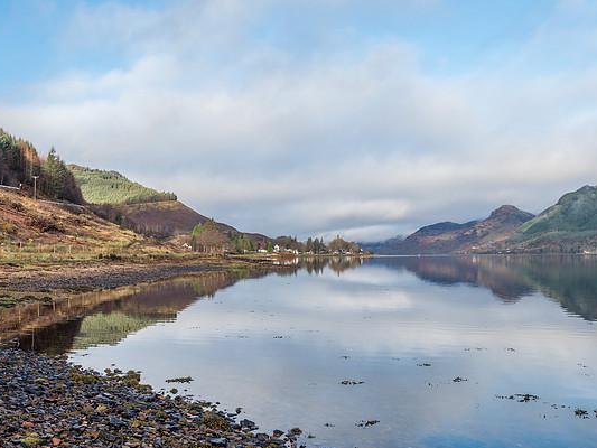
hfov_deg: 50.1
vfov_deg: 38.7
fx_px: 638
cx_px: 310
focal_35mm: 37
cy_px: 225
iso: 200
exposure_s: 1/200
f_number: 7.1
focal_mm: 17
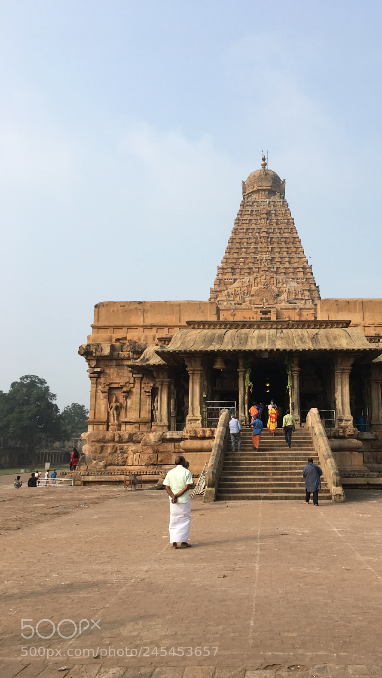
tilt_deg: +12.6
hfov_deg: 36.3
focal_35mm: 32
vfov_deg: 61.0
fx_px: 576
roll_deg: -0.5
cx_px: 252
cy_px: 342
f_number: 2.2
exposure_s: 1/1241
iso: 25
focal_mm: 4.15
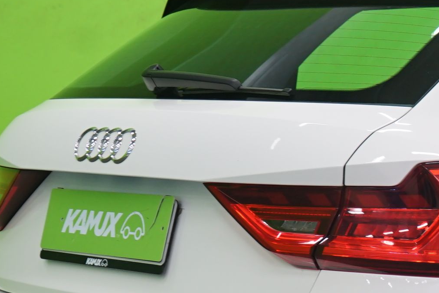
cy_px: 203
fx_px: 1707
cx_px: 656
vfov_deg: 9.8
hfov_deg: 13.8
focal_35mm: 140
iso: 400
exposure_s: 1/8
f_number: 5
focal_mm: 36
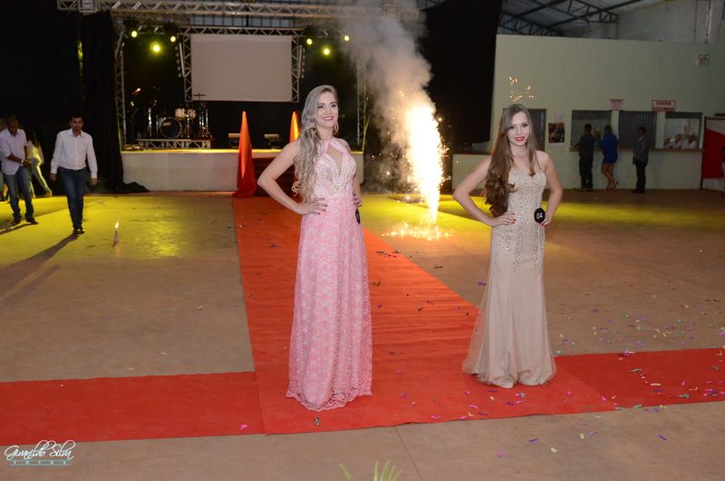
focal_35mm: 36
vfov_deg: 36.7
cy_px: 240
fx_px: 724
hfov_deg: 53.2
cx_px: 362
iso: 3200
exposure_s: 1/200
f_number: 3.5
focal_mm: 24
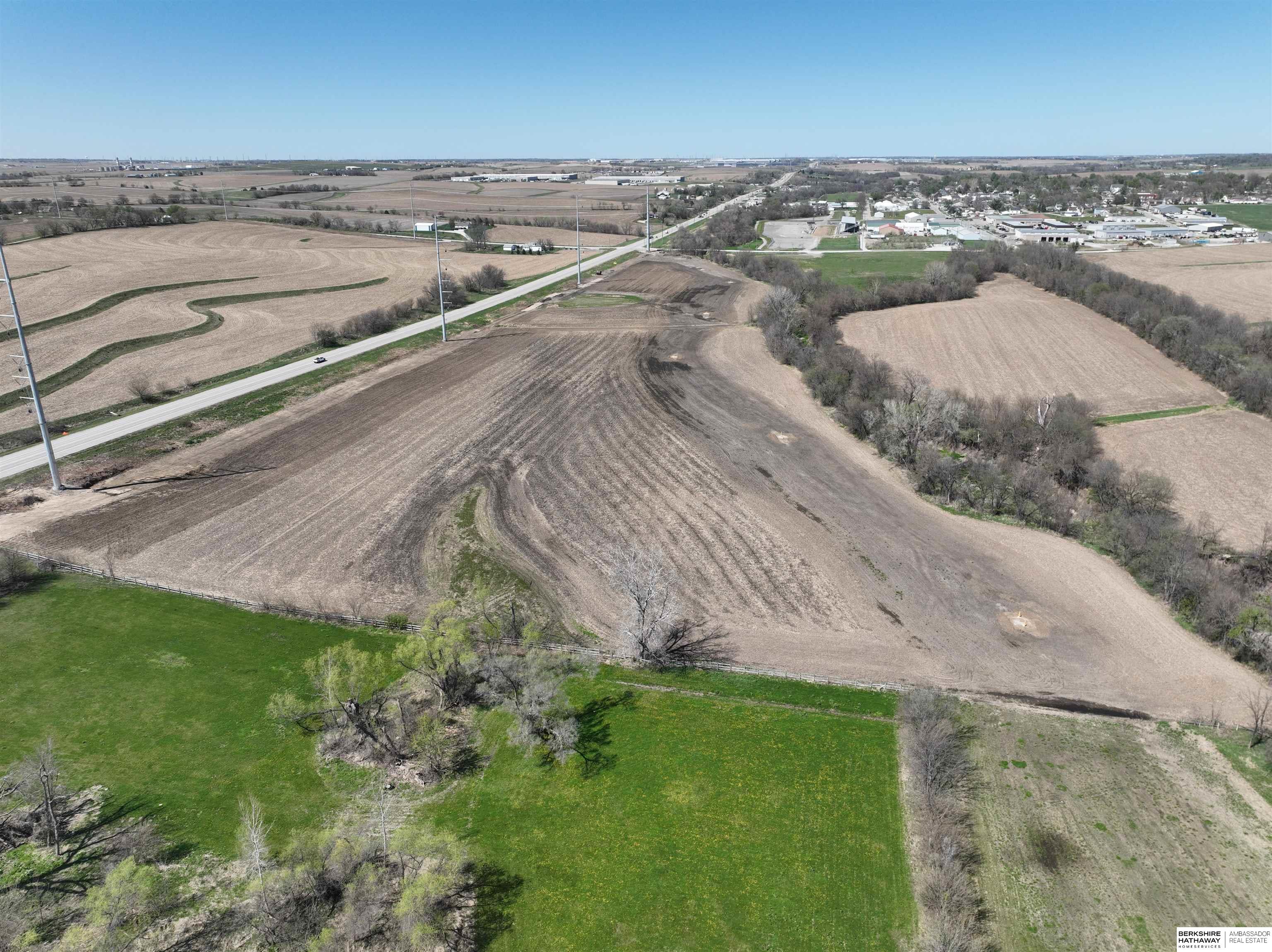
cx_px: 636
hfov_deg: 71.6
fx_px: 881
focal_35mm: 24
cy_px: 476
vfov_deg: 56.8
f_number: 2.8
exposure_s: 1/2000
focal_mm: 12.29
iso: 100
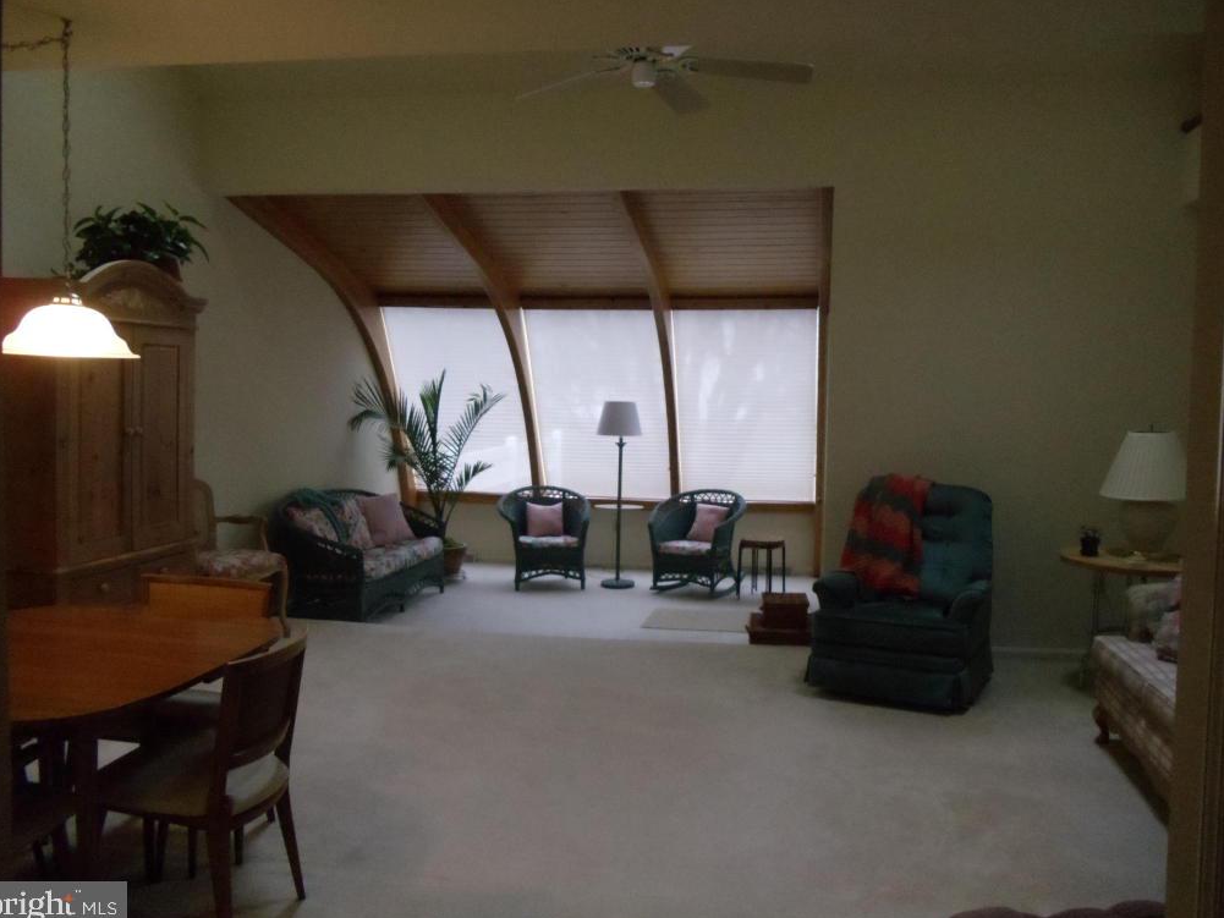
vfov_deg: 32.2
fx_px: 1591
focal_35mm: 45
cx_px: 600
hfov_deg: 42.1
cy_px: 462
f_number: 3.5
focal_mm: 6
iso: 800
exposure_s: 1/125
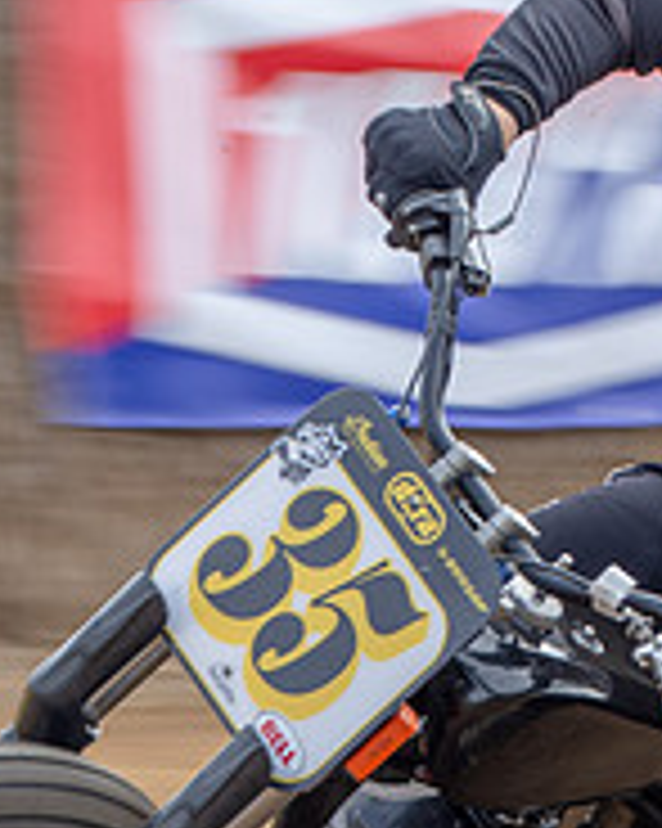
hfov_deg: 2.7
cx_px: 417
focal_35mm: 581
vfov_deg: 3.3
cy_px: 549
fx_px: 14241
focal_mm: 116
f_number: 9
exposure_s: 1/125
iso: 125
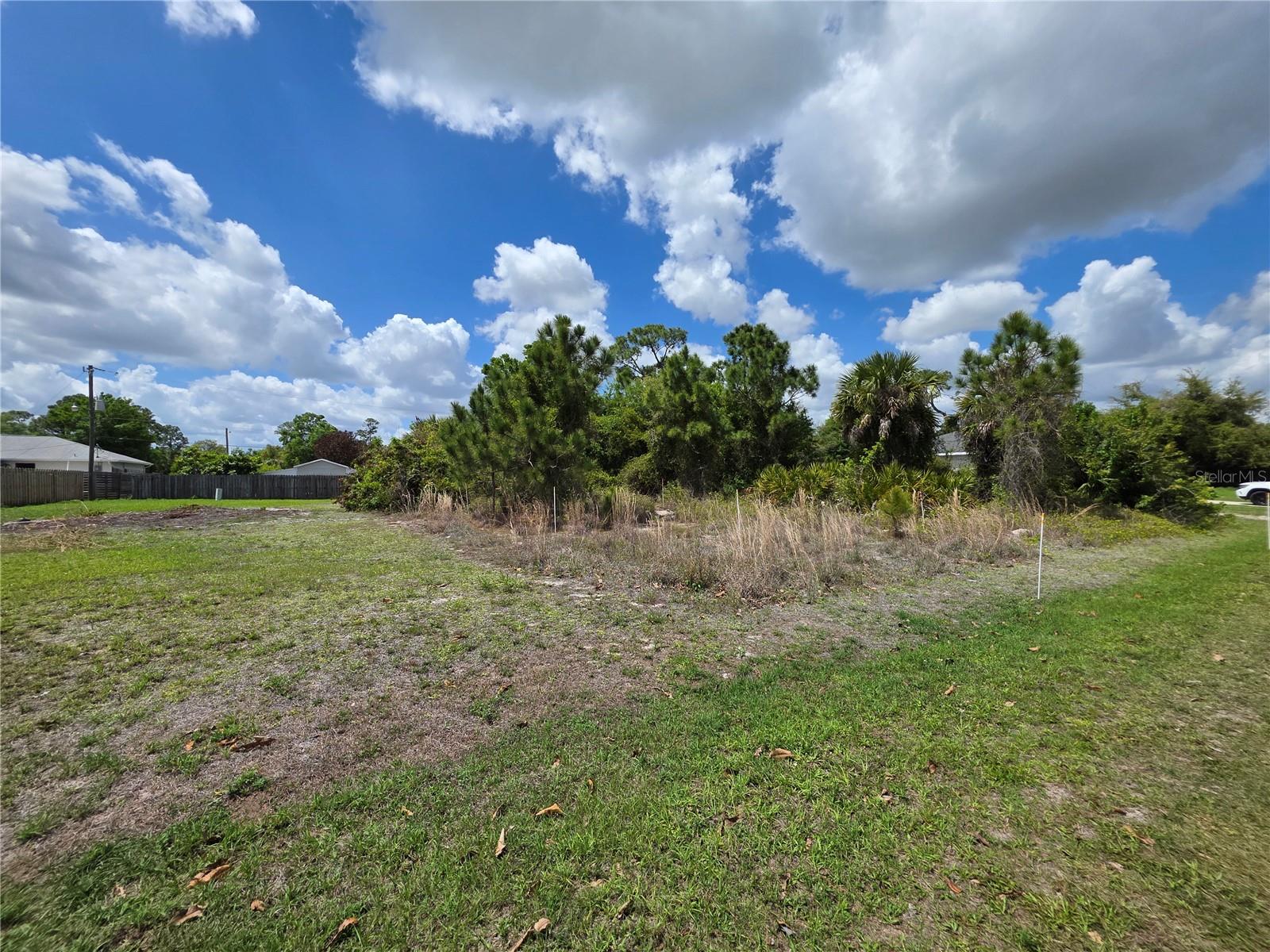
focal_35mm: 13
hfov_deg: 106.2
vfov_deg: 89.9
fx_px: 477
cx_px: 635
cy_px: 476
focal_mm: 2.2
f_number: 1.9
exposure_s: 1/4125
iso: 40
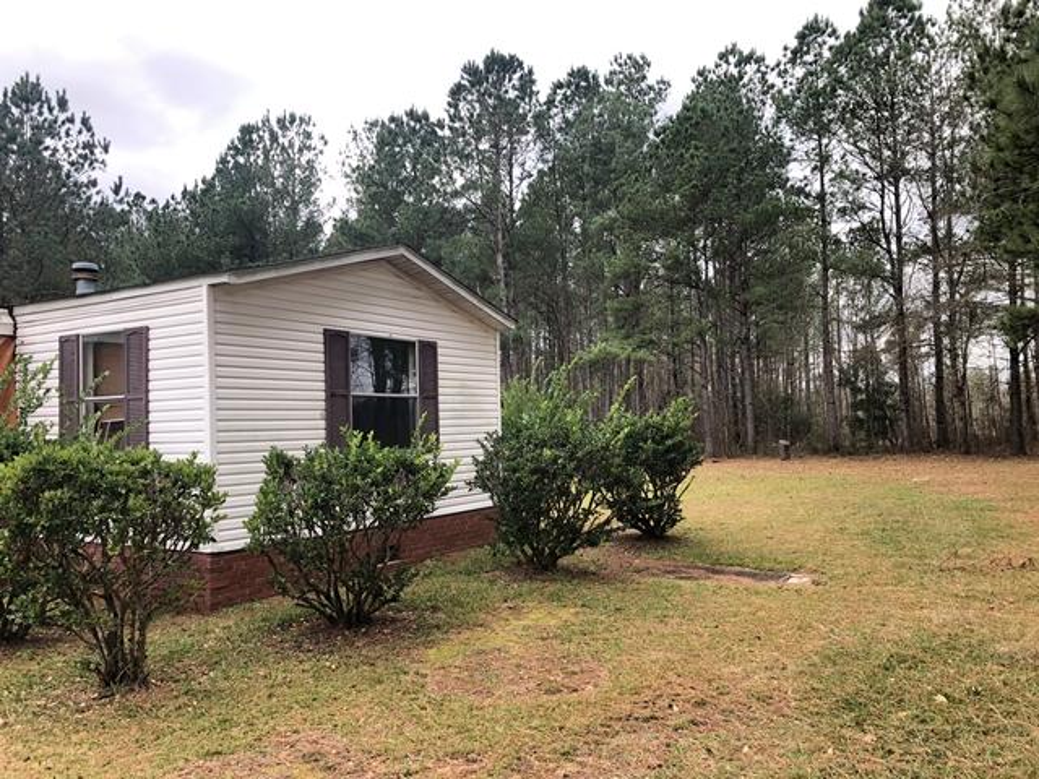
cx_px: 520
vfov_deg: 49.7
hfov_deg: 63.4
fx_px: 840
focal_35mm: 28
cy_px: 390
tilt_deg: +0.2
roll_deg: +1.3
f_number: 1.8
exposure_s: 1/129
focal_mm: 4
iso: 20
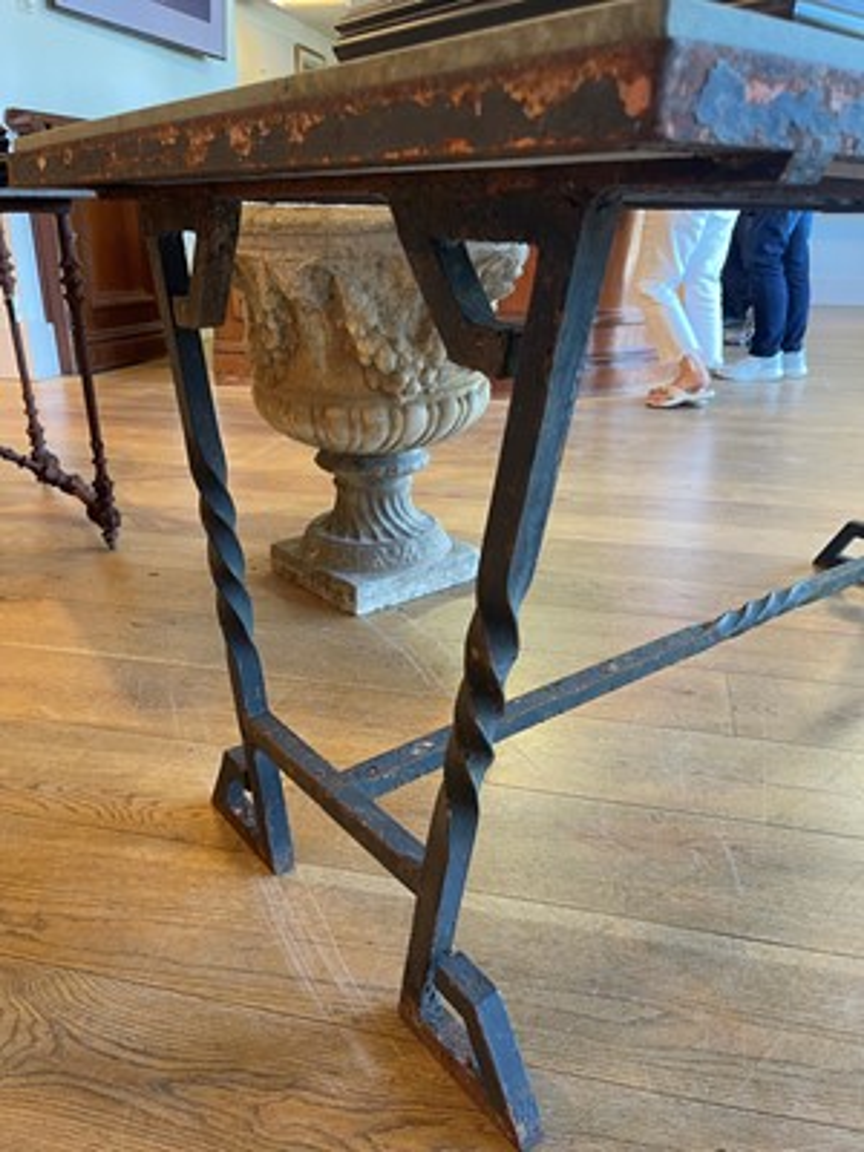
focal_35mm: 25
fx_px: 832
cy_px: 576
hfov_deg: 54.9
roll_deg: -0.9
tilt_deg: -21.6
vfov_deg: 69.4
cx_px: 432
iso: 160
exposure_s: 1/50
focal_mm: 5.1
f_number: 1.6
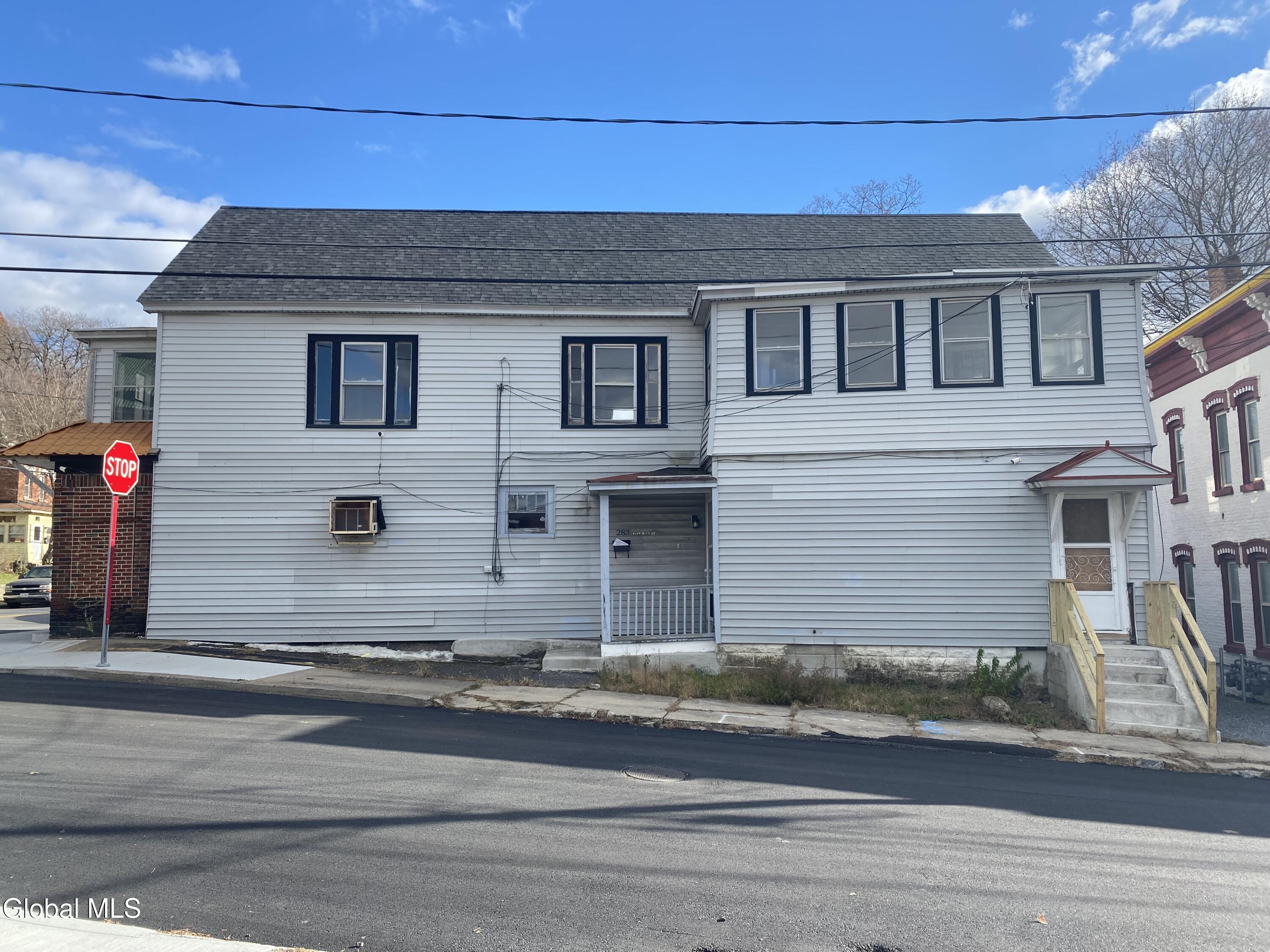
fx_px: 954
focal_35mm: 26
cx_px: 635
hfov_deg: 67.3
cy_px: 476
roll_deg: +0.3
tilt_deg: +6.0
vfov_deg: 53.1
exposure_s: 1/1484
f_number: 1.8
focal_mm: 4.25
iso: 32
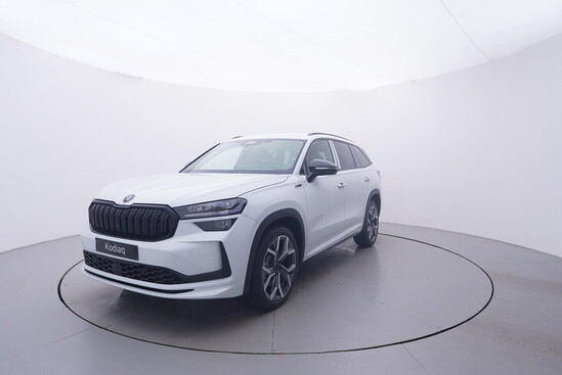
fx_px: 352
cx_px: 281
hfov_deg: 77.3
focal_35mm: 22
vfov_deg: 56.2
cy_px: 188
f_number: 5
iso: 200
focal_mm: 15
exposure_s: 1/80
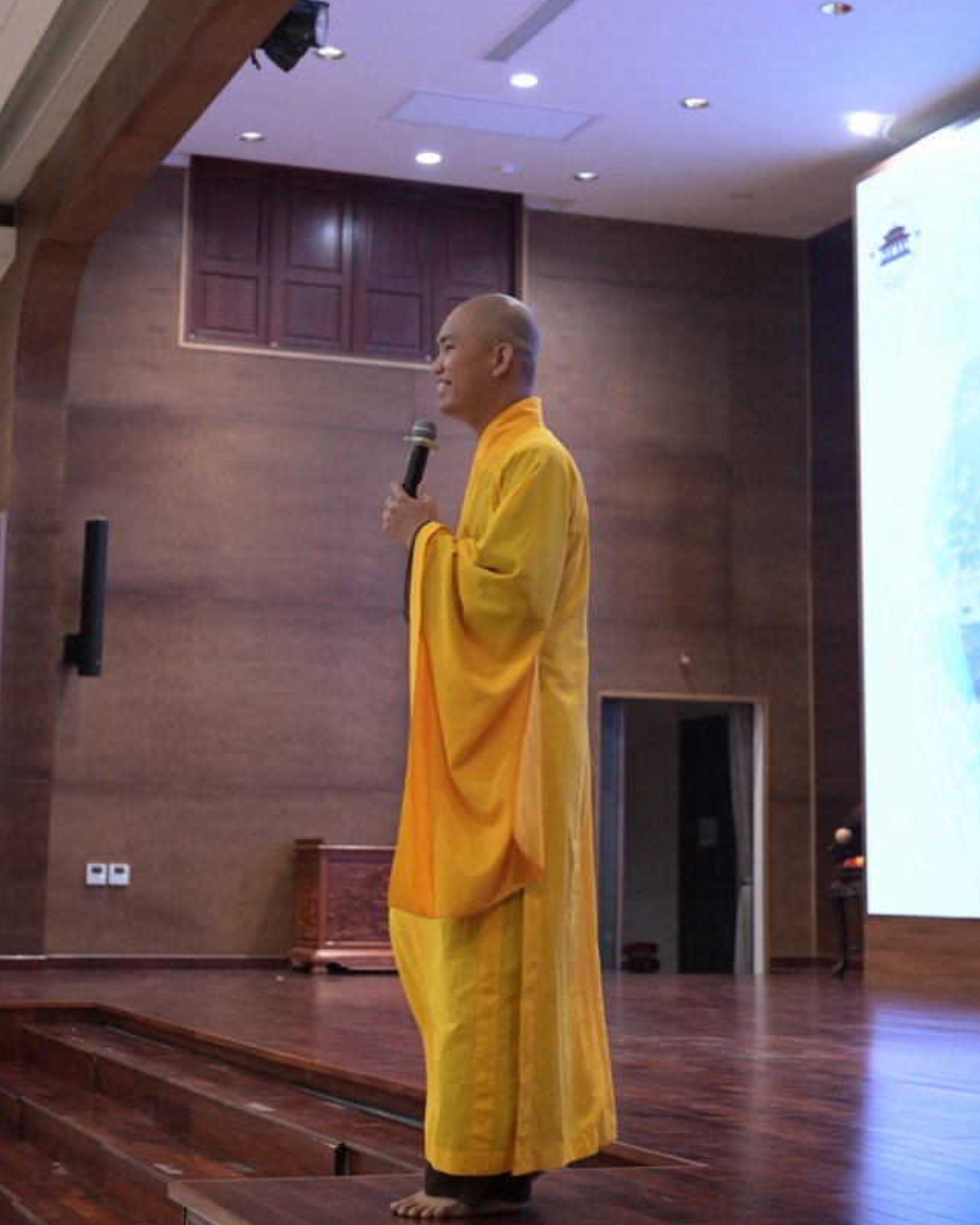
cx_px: 496
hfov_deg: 24.2
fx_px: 2284
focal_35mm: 63
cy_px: 497
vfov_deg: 30.0
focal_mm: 55
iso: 5000
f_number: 4
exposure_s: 1/160
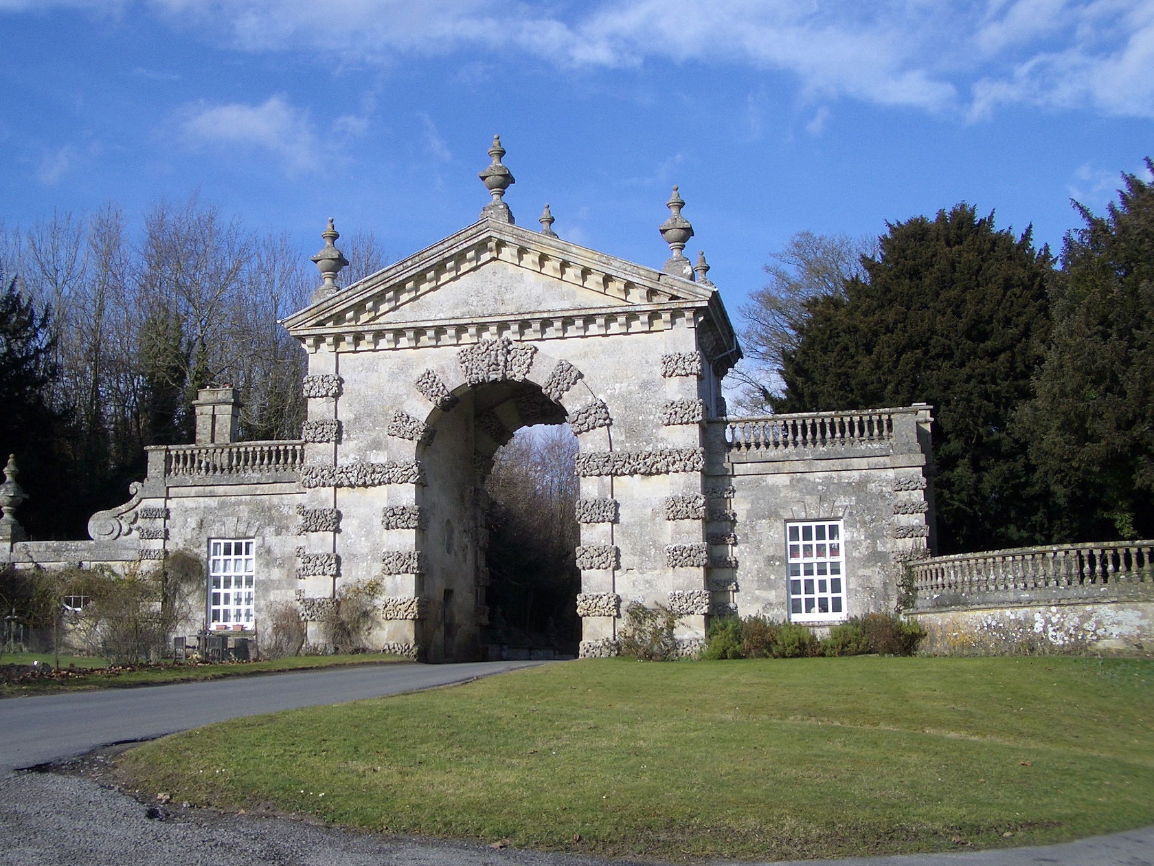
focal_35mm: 40
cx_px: 524
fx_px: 1333
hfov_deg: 46.7
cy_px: 374
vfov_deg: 35.9
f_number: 4.3
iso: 50
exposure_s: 1/500
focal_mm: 5.8
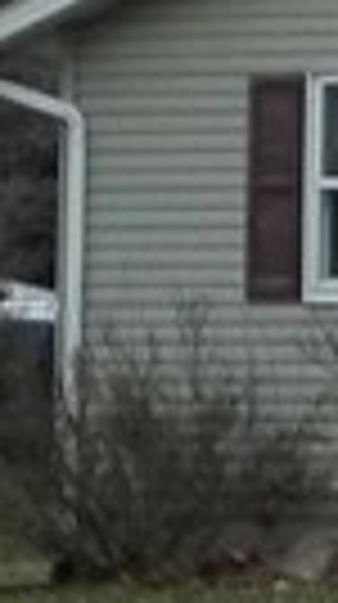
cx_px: 2213
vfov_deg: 3.0
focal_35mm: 718
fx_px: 11483
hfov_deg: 1.6
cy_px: -252
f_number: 4.3
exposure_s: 1/60
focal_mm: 15.4
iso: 80
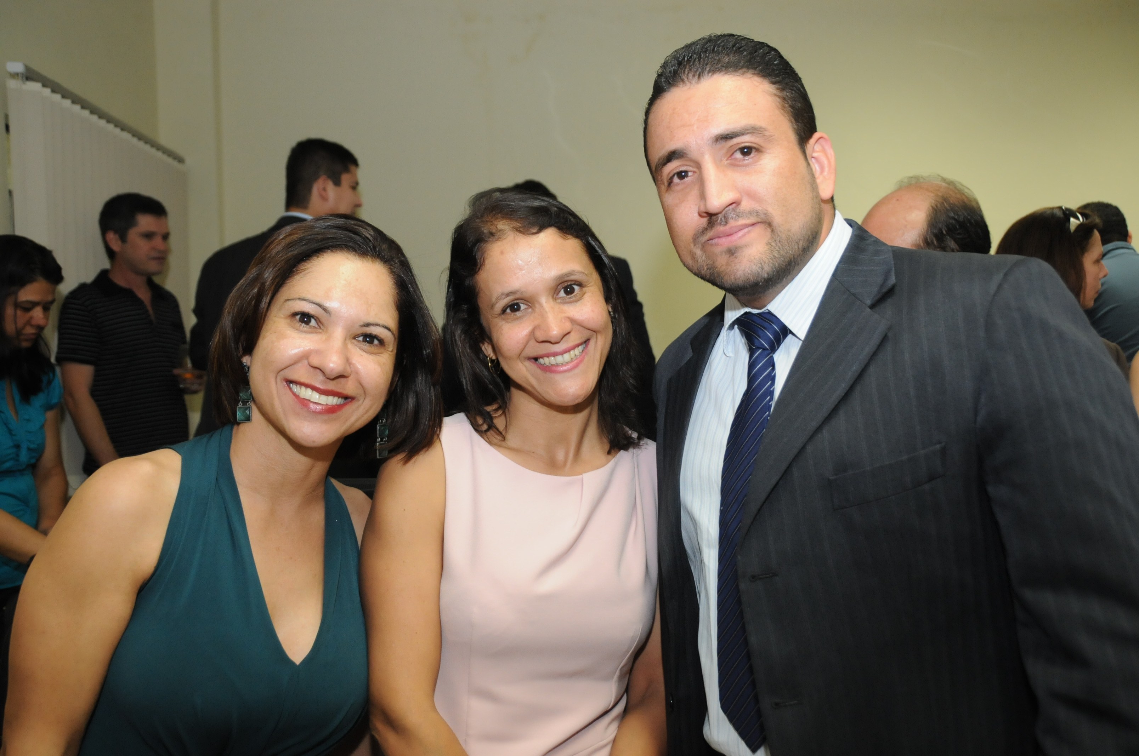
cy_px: 378
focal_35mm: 33
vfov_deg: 39.9
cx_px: 570
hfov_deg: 57.3
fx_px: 1043
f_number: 3.8
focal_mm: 22
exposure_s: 1/125
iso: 1000
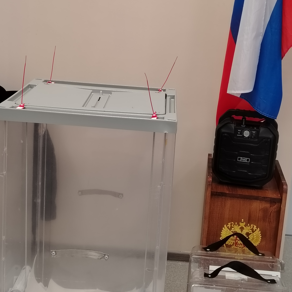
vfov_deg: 26.9
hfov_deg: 26.9
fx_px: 611
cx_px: 153
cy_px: 133
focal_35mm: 64
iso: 428
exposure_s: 1/100
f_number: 1.75
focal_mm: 5.25
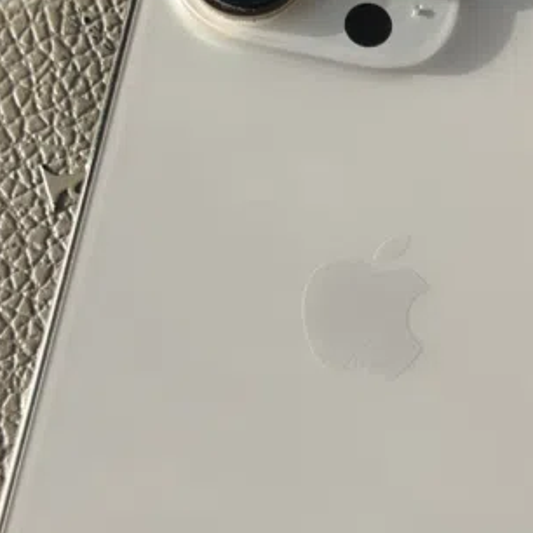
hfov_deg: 35.0
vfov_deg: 35.3
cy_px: 235
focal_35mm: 48
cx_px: 357
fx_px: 836
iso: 50
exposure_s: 1/733
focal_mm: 5.7
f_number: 1.5
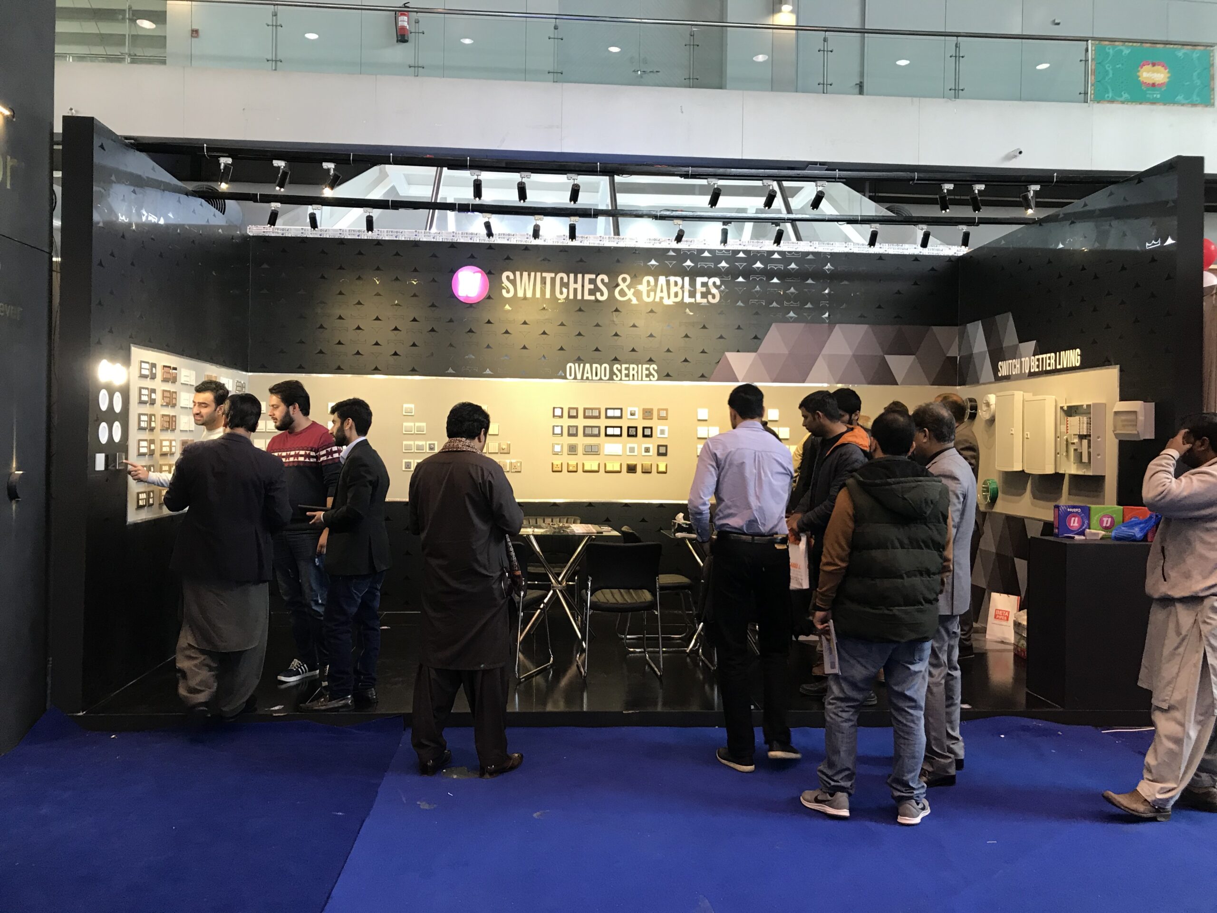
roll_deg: -1.3
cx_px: 608
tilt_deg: +0.8
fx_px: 984
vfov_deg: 49.7
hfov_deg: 63.4
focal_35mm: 28
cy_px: 456
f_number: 1.8
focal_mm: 3.99
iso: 40
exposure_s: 1/20
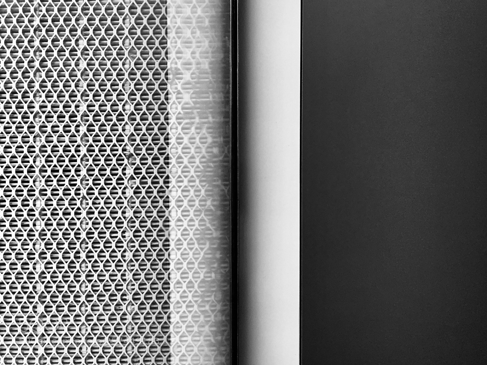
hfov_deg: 61.7
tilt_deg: -0.1
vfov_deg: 48.2
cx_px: 244
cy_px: 182
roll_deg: -0.2
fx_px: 408
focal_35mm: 29
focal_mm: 4.15
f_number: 2.2
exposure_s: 1/33
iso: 160
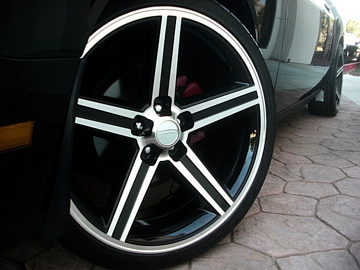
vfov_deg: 39.7
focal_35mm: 36
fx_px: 374
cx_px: 180
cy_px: 135
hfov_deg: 51.4
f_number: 2.8
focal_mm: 6.3
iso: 200
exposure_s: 1/125
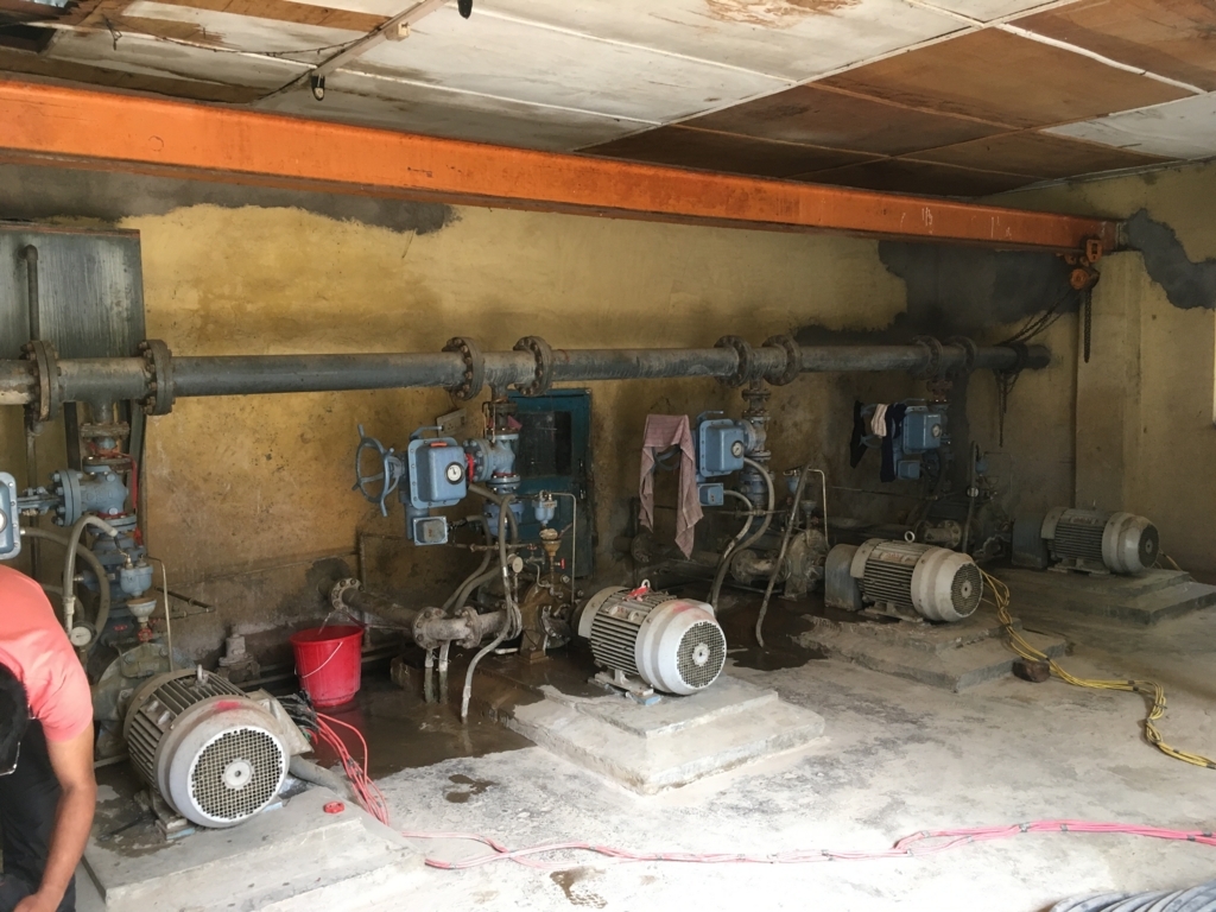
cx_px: 608
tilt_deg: -4.6
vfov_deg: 48.2
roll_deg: +1.1
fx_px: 1019
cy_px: 456
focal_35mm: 29
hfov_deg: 61.7
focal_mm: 4.15
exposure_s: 1/33
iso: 125
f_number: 2.2
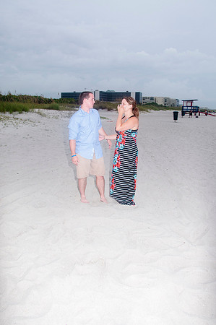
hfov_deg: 43.5
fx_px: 271
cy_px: 162
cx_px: 108
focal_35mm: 30
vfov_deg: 62.0
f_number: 7.1
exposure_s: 1/250
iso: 200
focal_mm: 20
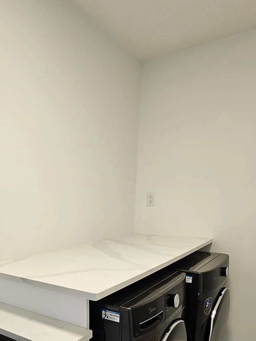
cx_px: 80
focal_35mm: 26
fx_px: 256
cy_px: 301
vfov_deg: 58.5
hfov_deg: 51.8
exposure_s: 1/60
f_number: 2.2
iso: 100
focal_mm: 2.2
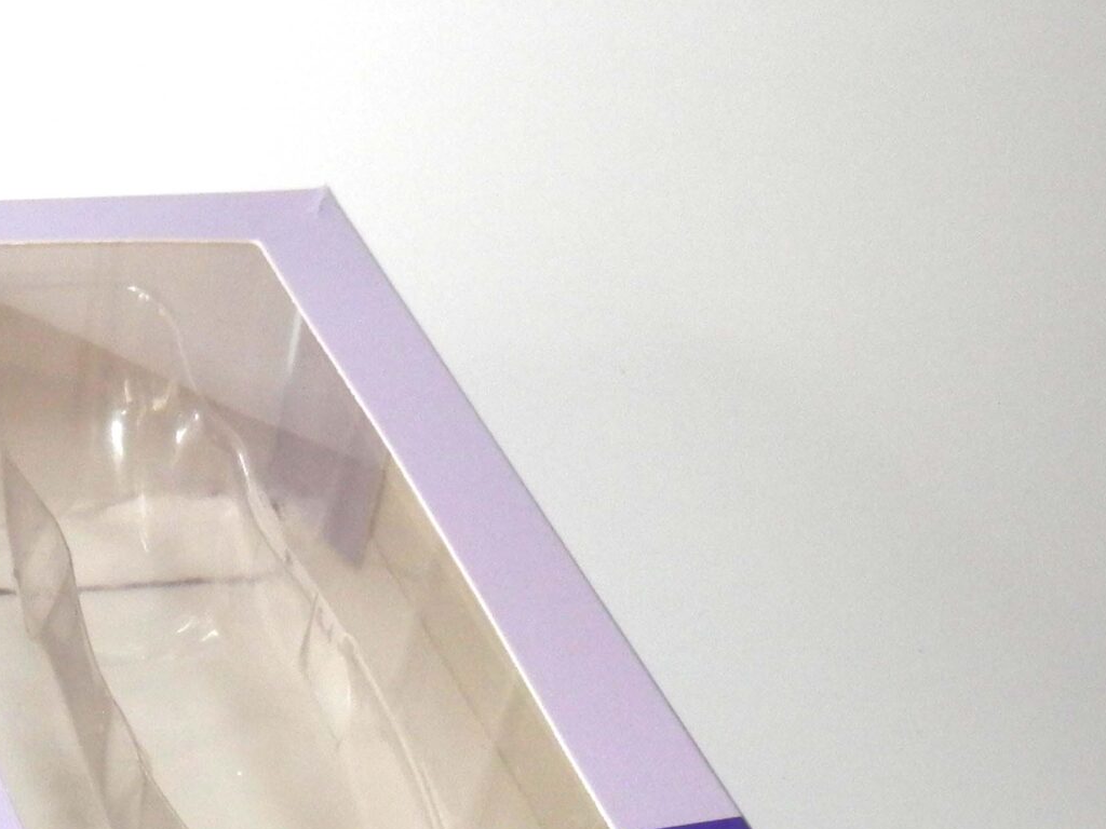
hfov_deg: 19.0
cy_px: 1034
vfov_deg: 14.3
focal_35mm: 100
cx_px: -62
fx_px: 3195
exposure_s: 1/80
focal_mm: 7.3
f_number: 3.7
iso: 125
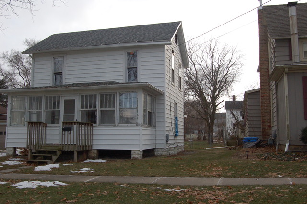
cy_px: 102
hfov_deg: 53.2
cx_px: 154
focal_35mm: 36
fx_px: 306
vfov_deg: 36.7
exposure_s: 1/320
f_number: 10
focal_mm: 24
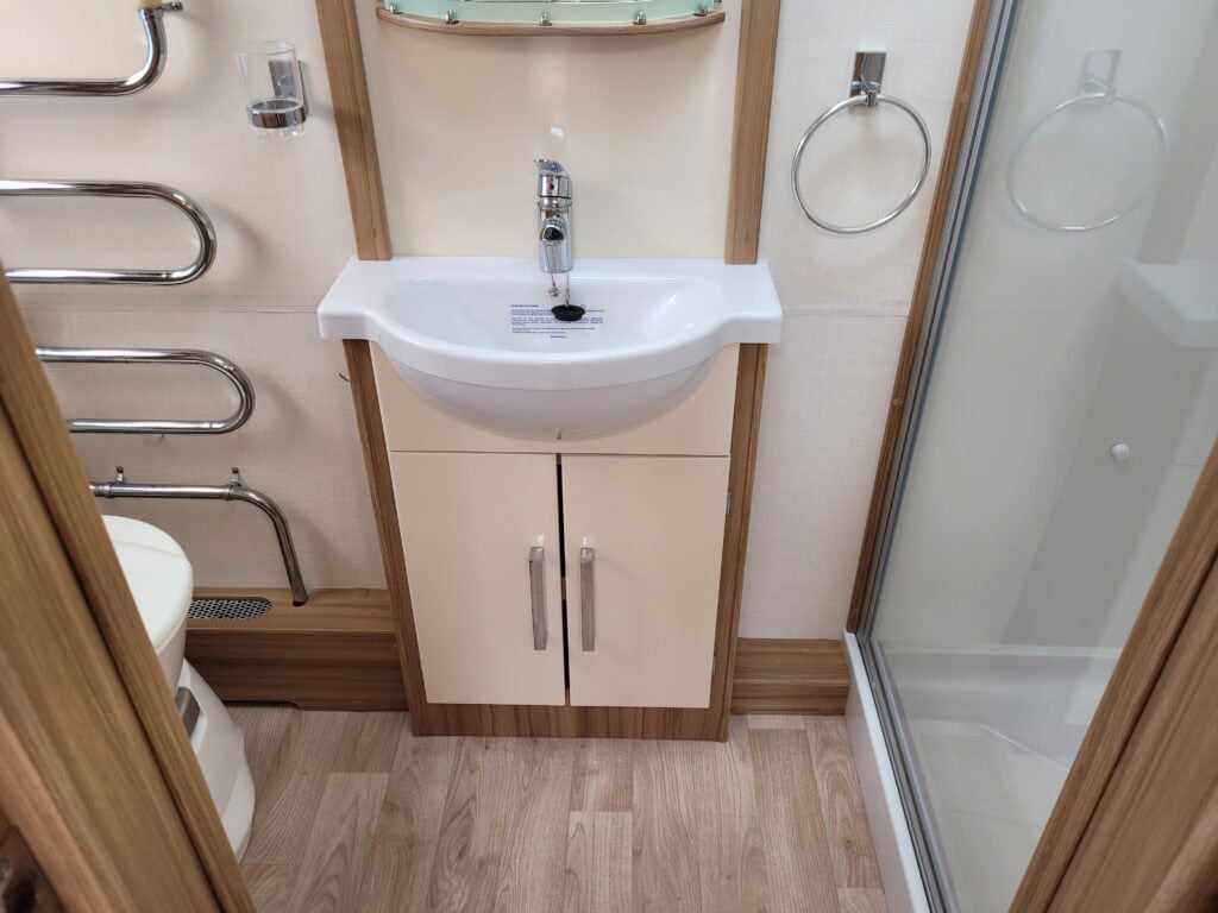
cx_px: 609
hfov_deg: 67.3
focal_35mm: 26
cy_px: 456
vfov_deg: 53.1
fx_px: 915
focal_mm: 5.4
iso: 64
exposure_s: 1/100
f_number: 1.8
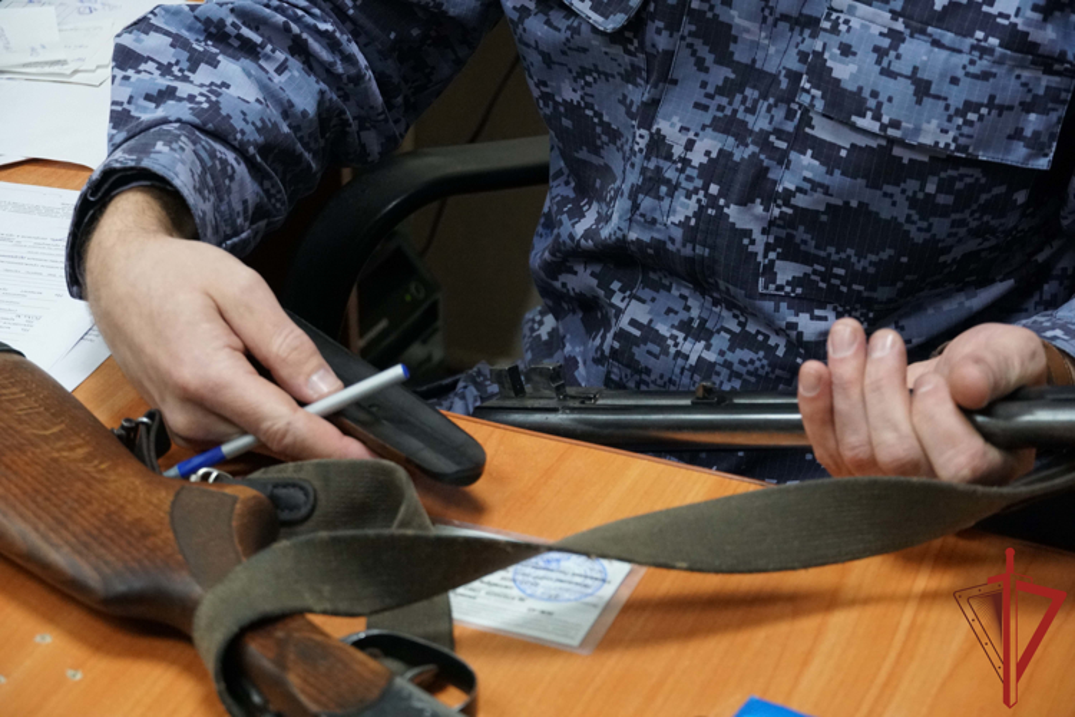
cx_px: 538
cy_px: 358
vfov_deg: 16.3
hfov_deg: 24.2
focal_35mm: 84
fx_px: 2508
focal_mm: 56
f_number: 5
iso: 4000
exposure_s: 1/160
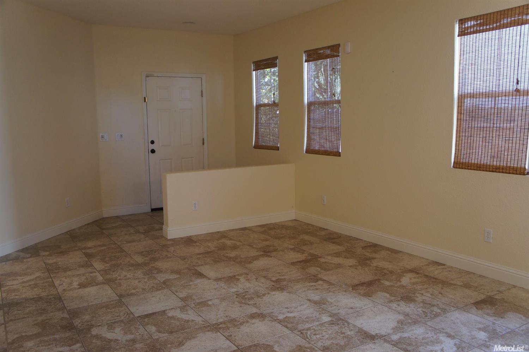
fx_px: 440
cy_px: 176
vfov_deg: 43.5
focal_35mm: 30
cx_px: 264
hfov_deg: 62.0
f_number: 4
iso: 400
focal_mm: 20
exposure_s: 1/30
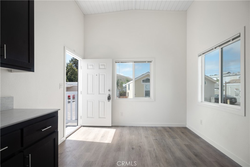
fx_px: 111
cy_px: 84
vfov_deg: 73.8
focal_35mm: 16
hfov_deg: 96.7
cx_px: 125
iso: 200
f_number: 6.3
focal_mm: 16
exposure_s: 1/60
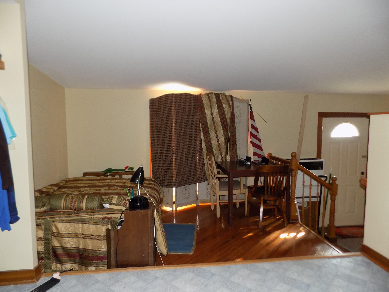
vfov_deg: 58.9
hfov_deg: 73.9
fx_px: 258
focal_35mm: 23
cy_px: 146
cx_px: 194
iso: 250
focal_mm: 4
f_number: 3.1
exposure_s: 1/30
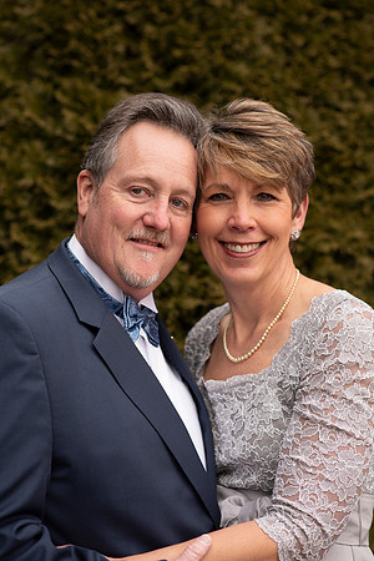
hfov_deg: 16.1
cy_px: 280
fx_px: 1324
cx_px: 187
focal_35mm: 85
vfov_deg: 23.9
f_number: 2.5
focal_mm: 85
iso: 100
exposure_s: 1/125
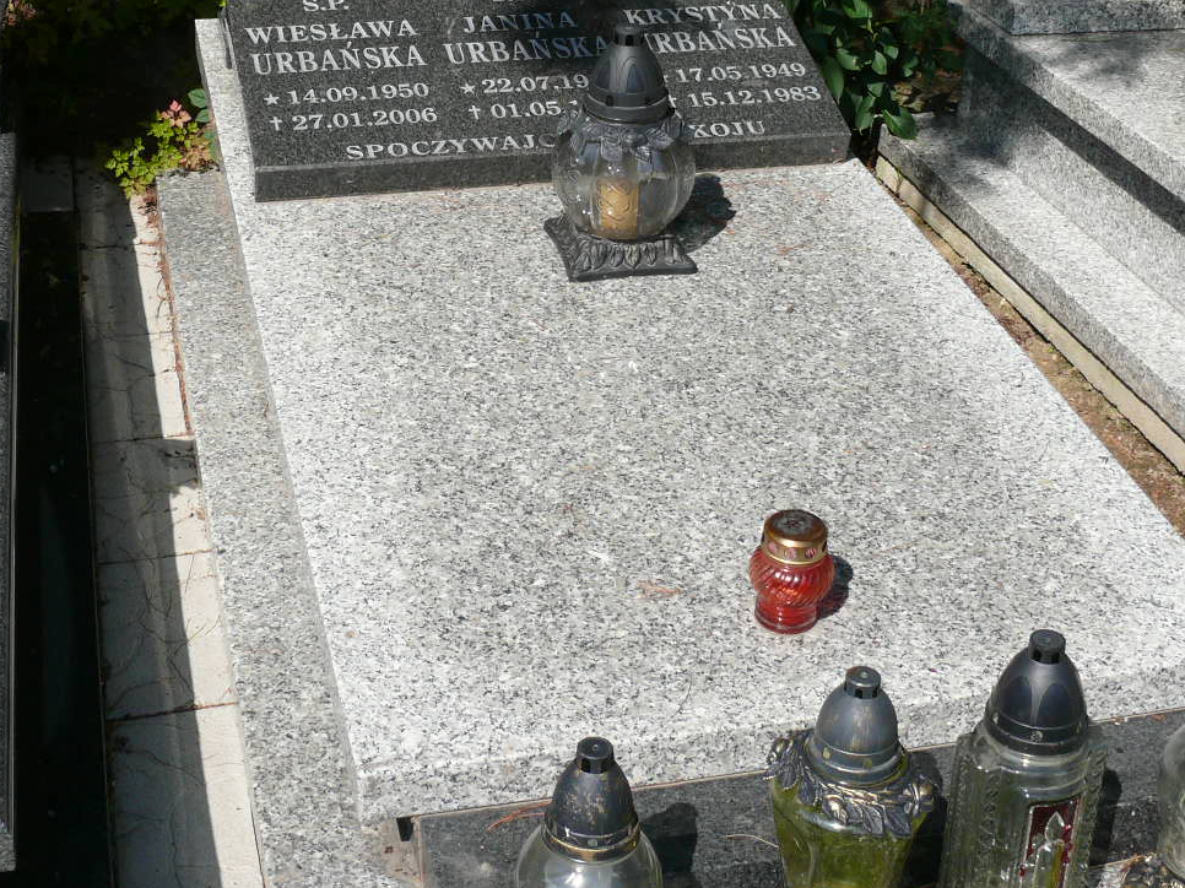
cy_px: 205
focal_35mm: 58
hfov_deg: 33.2
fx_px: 1985
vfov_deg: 24.9
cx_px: 558
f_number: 5.6
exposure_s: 1/500
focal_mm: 7.4
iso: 100
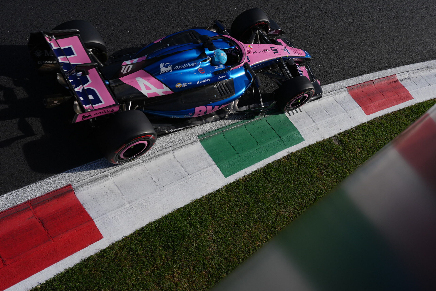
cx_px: 218
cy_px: 146
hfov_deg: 54.4
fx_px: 424
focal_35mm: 35
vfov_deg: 37.9
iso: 160
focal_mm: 35
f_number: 2.8
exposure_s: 1/6400
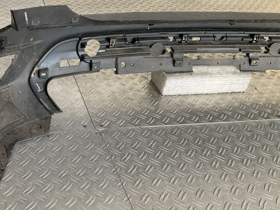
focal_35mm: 47
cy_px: 114
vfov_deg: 30.9
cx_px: 55
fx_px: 380
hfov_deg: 38.8
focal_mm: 3
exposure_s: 1/120
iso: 64
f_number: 1.8
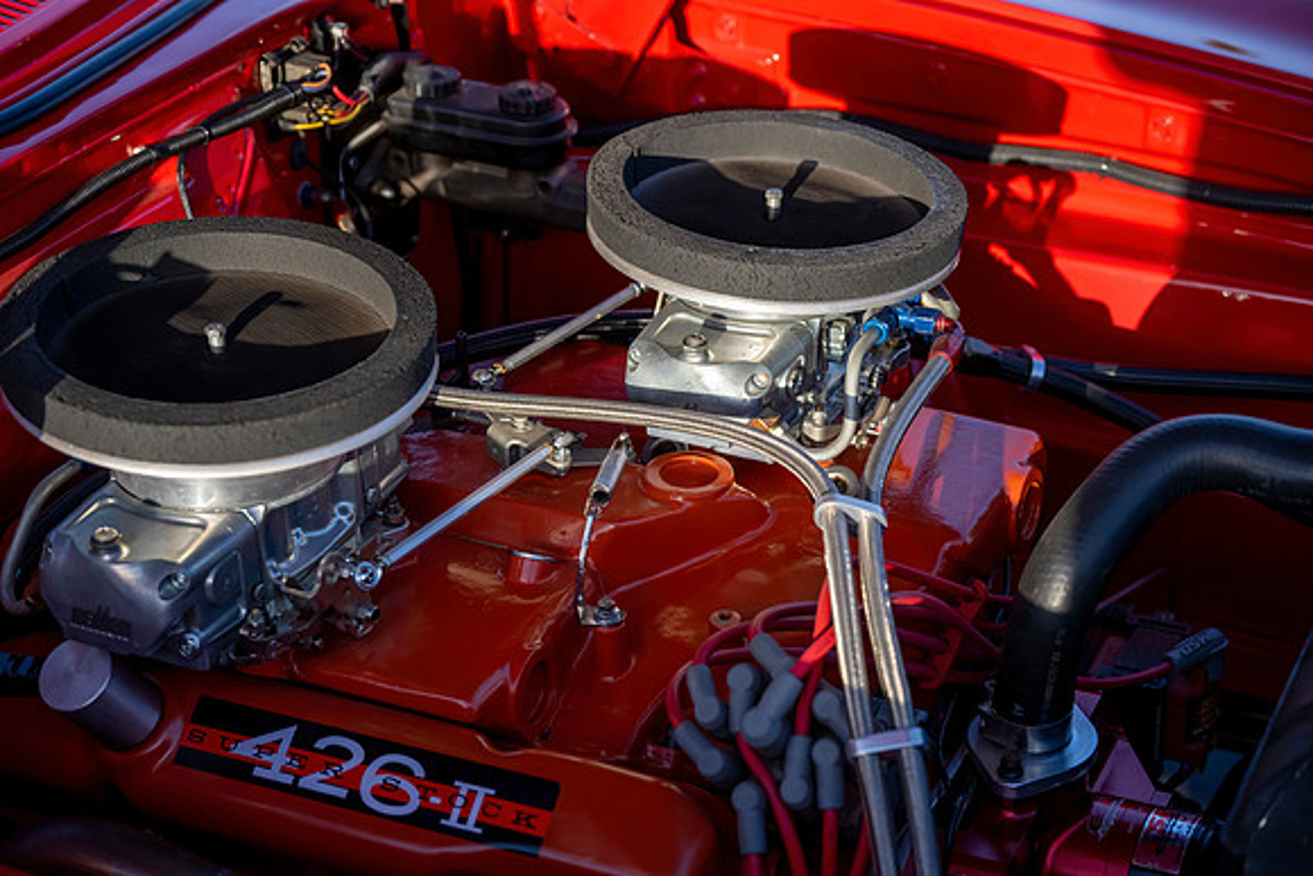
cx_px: 656
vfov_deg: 22.6
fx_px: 2189
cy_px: 438
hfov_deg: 33.4
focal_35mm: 60
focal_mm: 60
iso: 640
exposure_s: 1/2500
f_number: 4
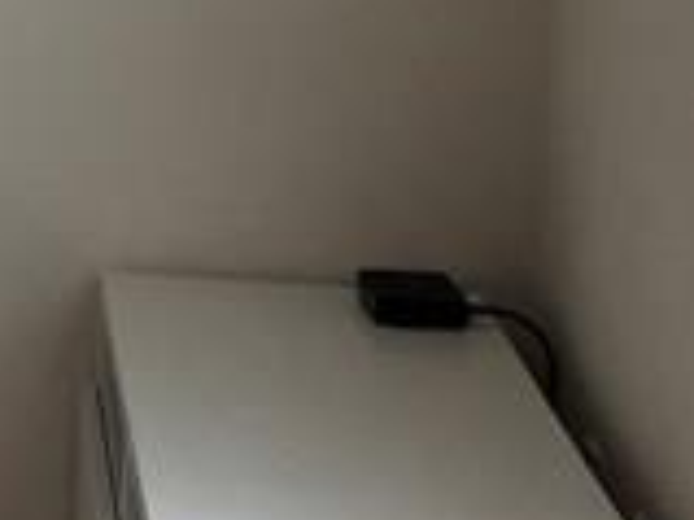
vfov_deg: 8.2
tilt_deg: -6.5
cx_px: -1196
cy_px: -118
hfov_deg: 9.3
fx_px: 3606
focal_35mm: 180
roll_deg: +1.5
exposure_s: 1/30
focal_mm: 4
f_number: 1.8
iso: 20
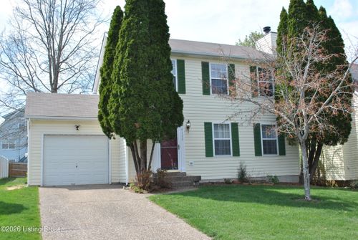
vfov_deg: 37.0
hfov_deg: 53.1
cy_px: 120
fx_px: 359
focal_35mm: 36
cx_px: 179
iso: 100
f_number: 7.1
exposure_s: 1/200
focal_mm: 24
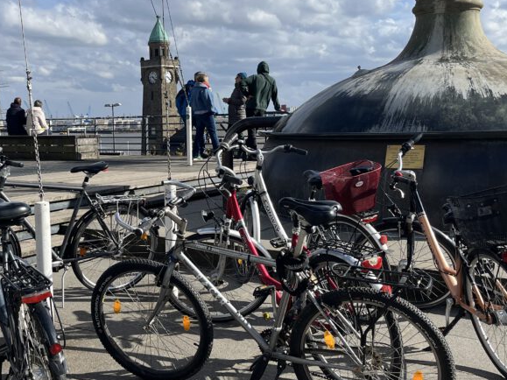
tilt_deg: -5.8
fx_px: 674
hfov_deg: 40.7
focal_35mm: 46
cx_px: 165
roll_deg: +0.8
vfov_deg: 31.5
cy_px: 190
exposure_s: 1/3623
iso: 50
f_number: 1.6
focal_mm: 5.1
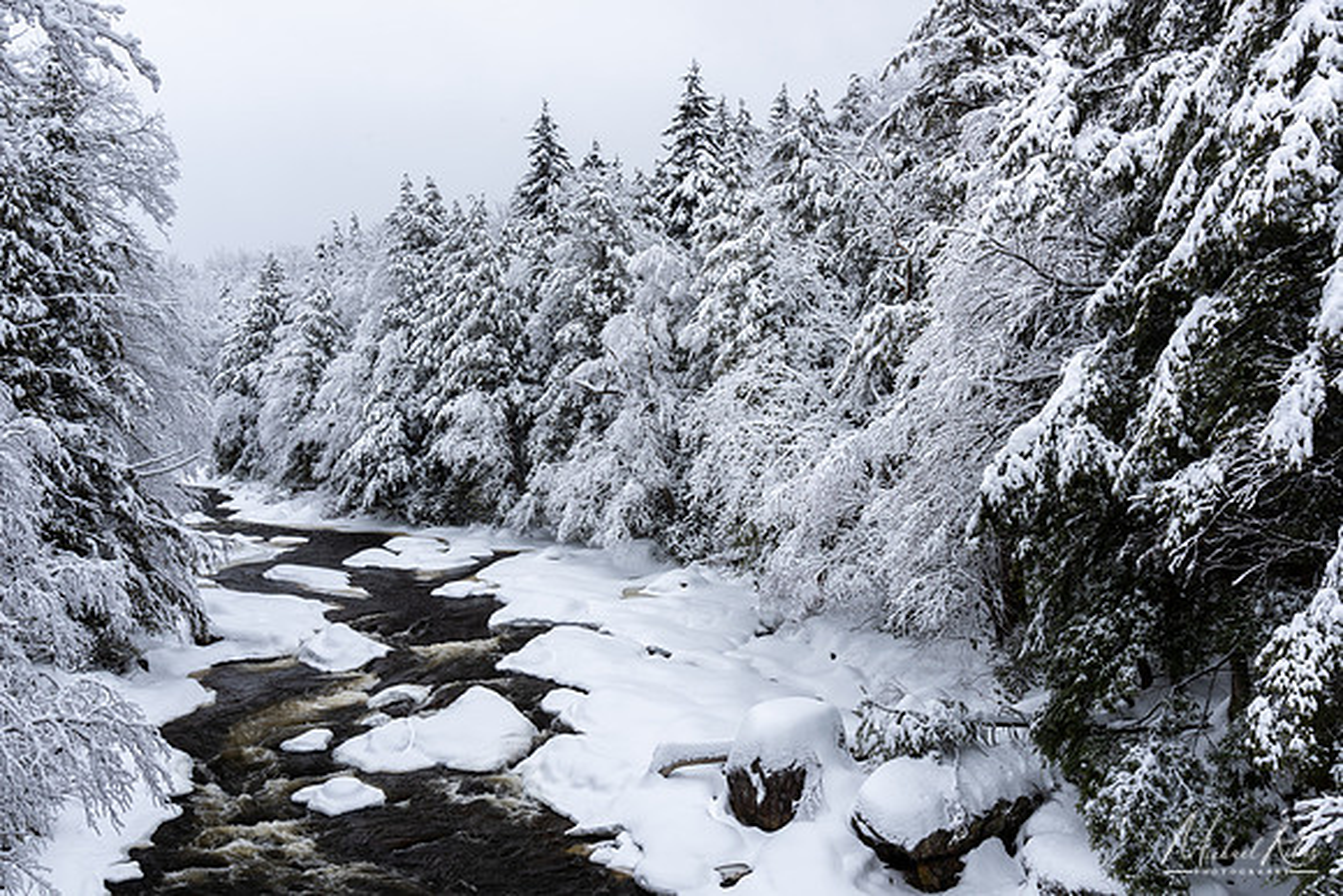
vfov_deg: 35.1
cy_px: 448
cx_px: 672
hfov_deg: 50.7
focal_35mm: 38
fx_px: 1418
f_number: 13
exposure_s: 1/20
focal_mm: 38
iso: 100
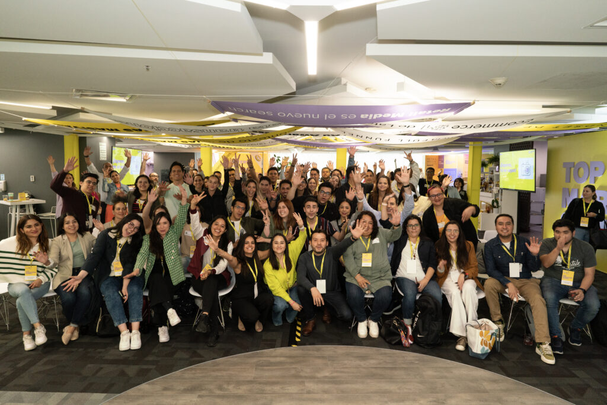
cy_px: 202
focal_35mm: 24
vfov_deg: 53.1
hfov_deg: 73.7
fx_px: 405
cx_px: 304
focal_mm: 24
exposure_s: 1/60
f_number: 5.6
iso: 1000
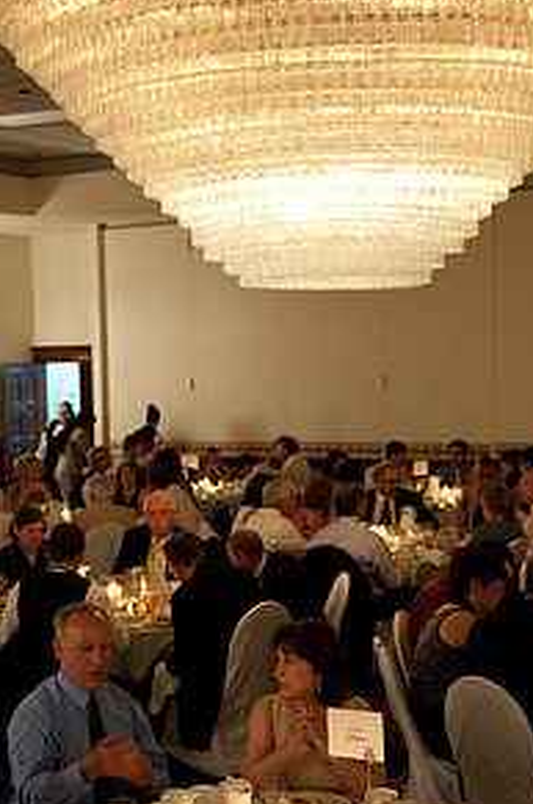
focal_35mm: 68
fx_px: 1515
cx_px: 189
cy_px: 558
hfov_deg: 19.9
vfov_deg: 29.4
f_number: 4
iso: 3200
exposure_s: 1/40
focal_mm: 44
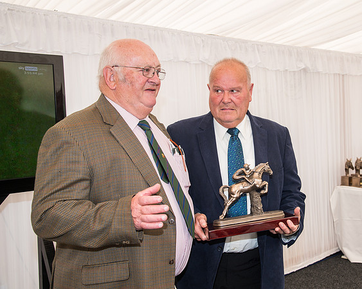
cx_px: 236
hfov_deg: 42.5
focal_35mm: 43
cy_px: 144
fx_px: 459
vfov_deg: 35.0
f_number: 5
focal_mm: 35
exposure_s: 1/100
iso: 200
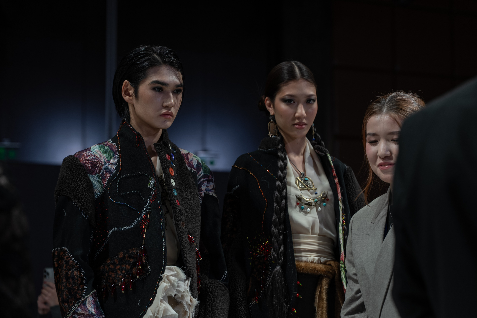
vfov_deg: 19.5
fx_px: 927
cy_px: 159
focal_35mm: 70
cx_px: 238
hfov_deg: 28.8
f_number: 2.8
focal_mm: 70
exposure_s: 1/200
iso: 200
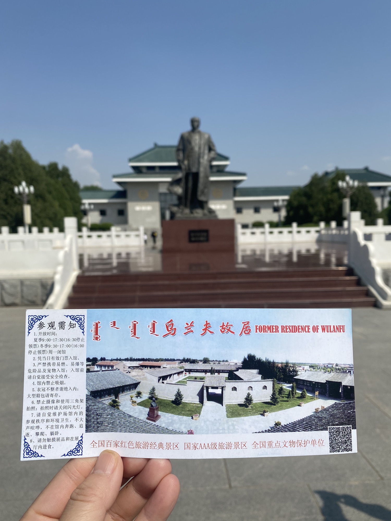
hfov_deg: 53.1
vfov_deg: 67.3
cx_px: 196
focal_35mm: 26
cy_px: 260
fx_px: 392
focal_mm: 4.25
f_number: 1.8
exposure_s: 1/5747
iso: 32
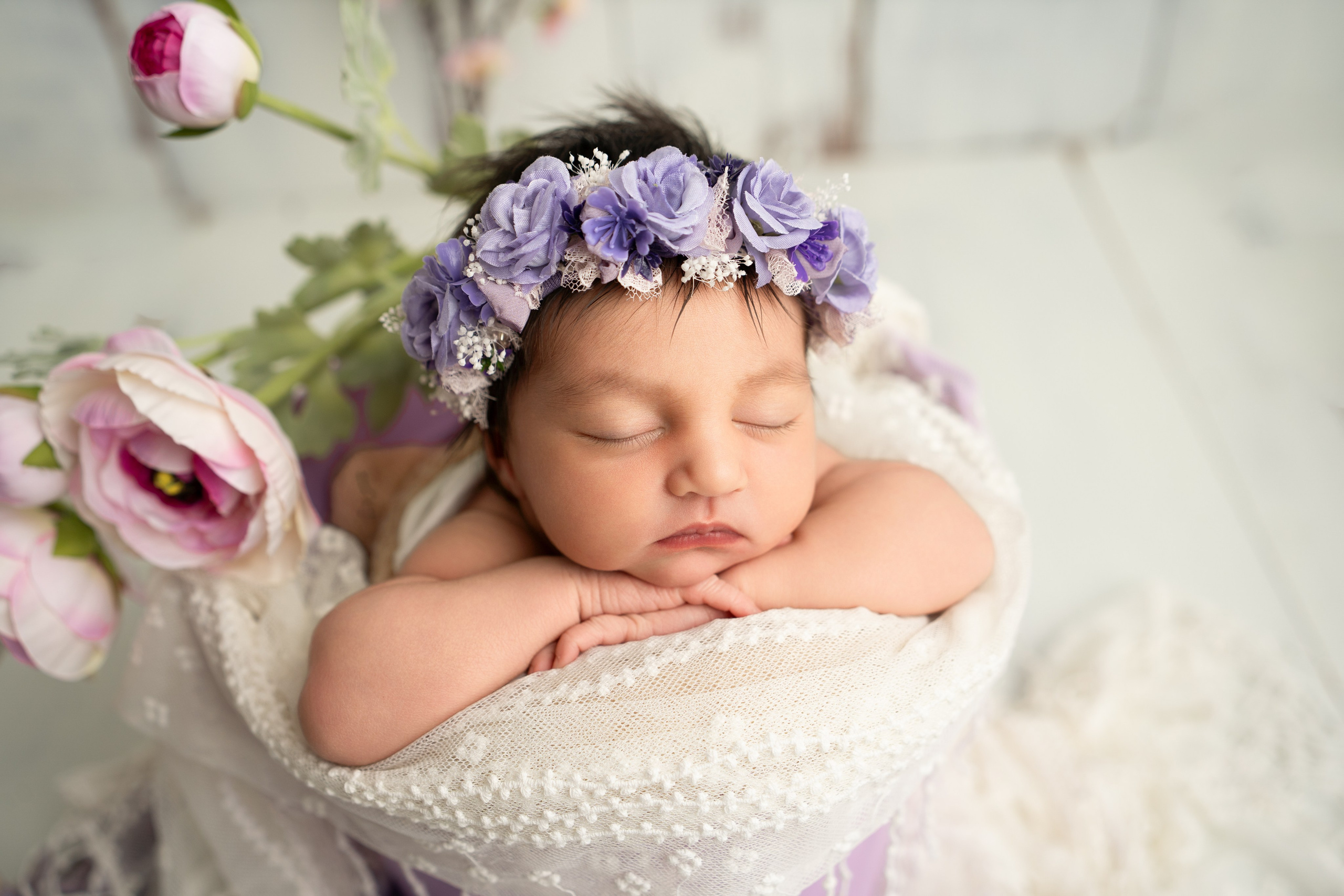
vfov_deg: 37.9
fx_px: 1307
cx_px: 672
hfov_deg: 54.4
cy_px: 448
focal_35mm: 35
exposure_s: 1/200
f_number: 2.8
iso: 100
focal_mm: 35
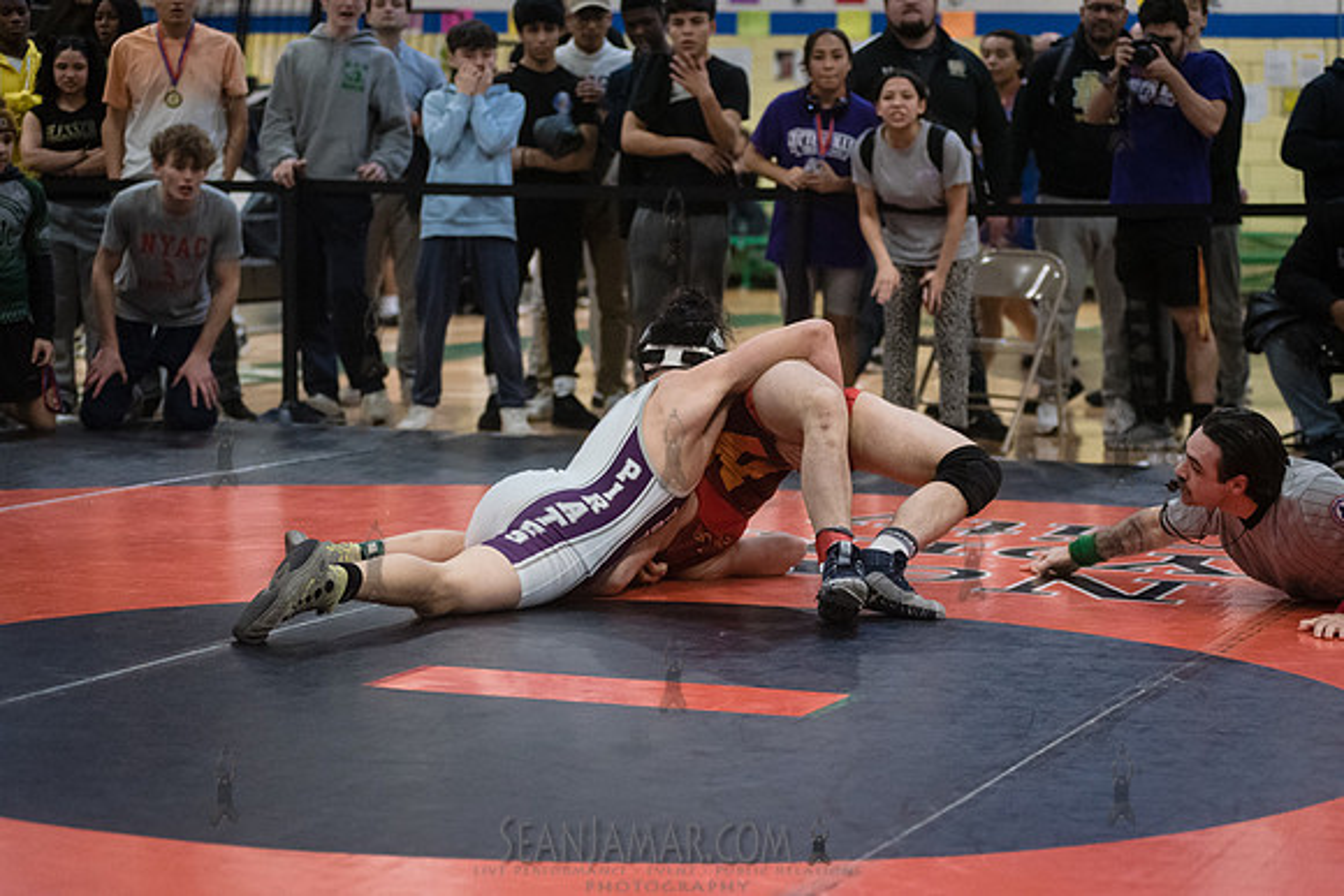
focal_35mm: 92
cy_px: 448
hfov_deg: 22.1
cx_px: 672
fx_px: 3435
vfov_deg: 14.9
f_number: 3.5
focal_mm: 92
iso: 8000
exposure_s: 1/500
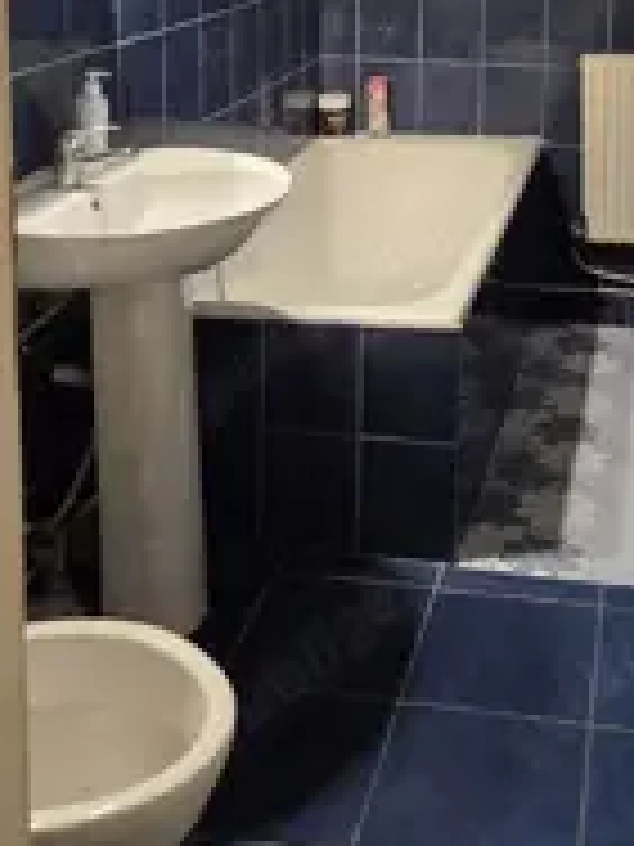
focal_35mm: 49
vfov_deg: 35.7
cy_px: 32
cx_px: 495
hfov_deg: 29.1
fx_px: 1197
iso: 640
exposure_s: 1/100
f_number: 1.8
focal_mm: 5.4
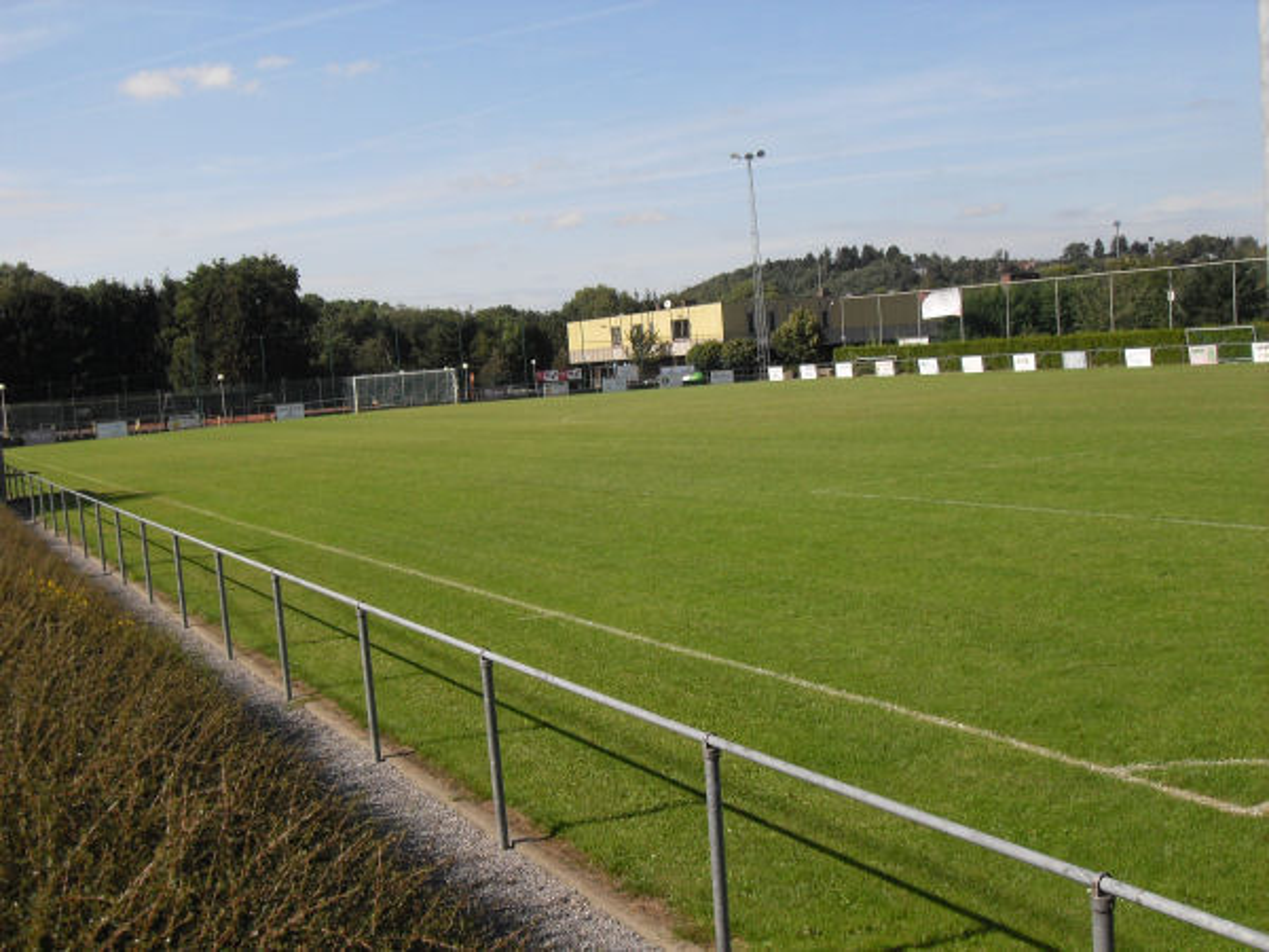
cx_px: 634
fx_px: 1540
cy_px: 476
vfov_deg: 34.3
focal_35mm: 42
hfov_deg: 44.8
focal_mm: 7.1
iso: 80
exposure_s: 1/125
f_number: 9.5
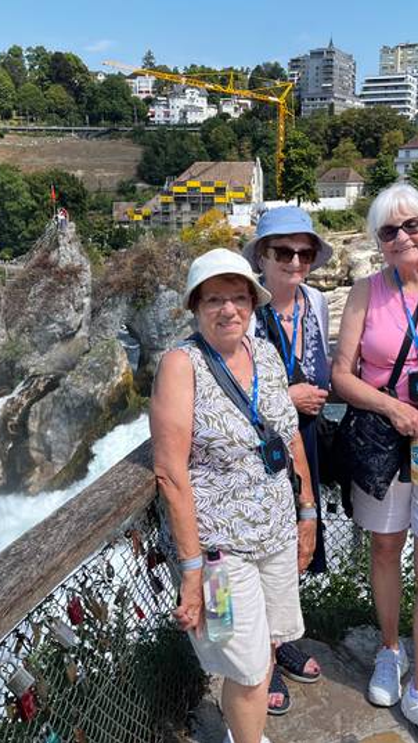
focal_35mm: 38
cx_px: 255
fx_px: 749
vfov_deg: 52.8
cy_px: 372
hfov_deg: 31.1
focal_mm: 5.1
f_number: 1.6
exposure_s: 1/2463
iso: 50
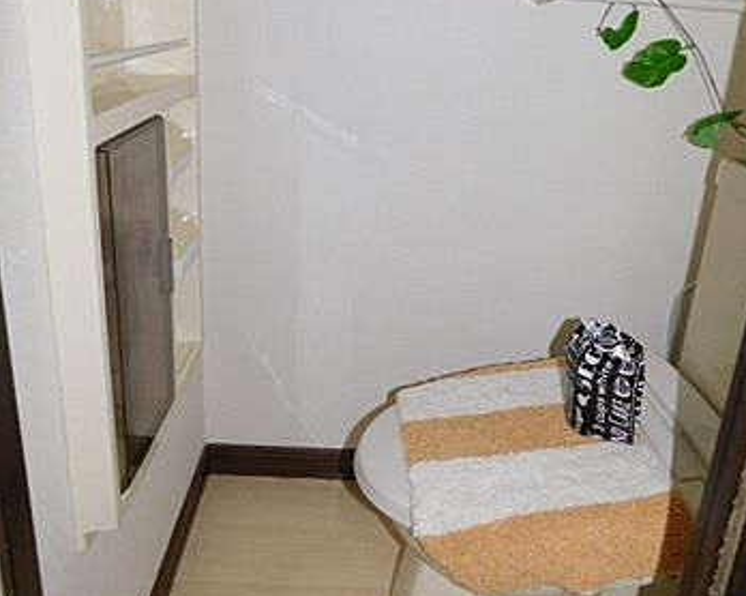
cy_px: 212
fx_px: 684
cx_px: 384
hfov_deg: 57.2
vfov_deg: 46.5
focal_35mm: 31
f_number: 3
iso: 200
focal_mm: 4
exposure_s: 1/30
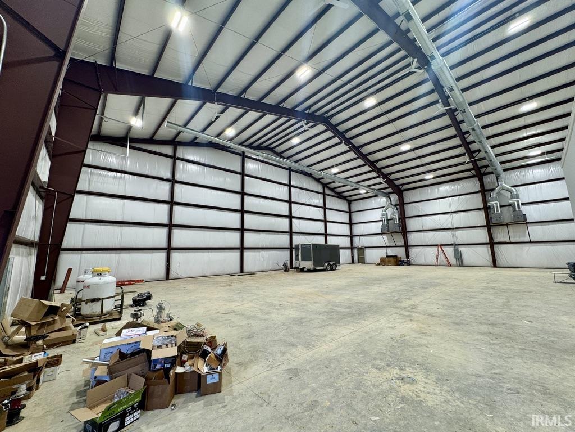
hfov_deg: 102.1
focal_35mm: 14
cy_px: 216
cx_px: 288
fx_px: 233
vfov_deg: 85.7
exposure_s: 1/99
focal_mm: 2.22
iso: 100
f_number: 2.2
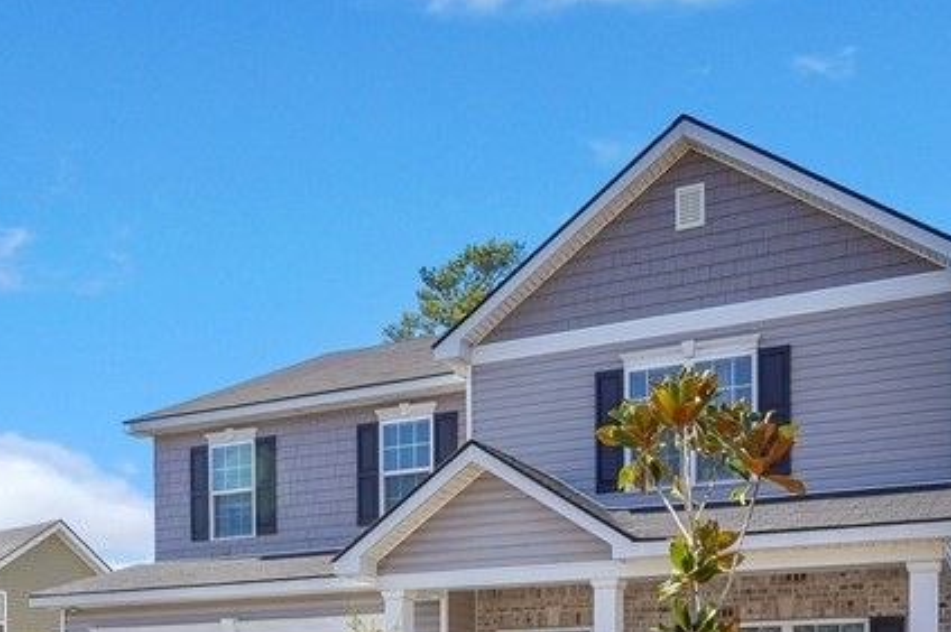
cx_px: 536
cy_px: 718
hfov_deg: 47.3
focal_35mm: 41
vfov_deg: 29.0
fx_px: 1082
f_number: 9
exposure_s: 1/320
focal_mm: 16
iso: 250
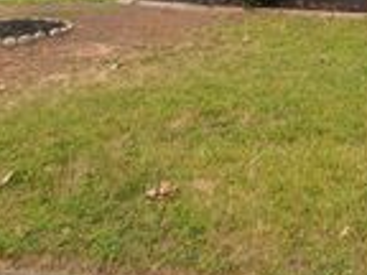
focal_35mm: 45
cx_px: 390
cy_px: -190
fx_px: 477
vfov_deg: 22.6
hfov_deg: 36.5
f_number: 2.2
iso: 50
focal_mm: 2.2
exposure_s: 1/225
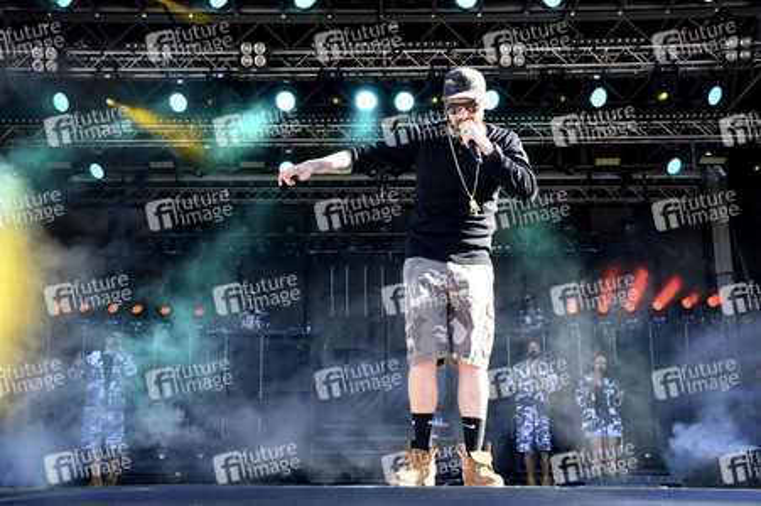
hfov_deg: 48.0
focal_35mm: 40
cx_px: 380
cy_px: 253
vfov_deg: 33.0
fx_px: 855
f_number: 10
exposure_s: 1/100
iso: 640
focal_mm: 27
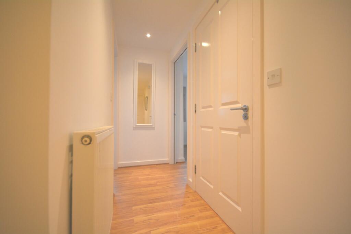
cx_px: 176
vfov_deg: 77.3
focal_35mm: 15
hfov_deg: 100.4
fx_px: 146
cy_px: 117
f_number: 4
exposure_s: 1/60
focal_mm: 10
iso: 640
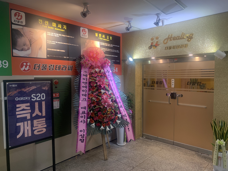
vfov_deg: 53.1
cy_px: 86
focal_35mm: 26
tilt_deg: -2.8
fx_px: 171
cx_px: 114
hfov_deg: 67.3
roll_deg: -0.2
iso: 50
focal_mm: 4.25
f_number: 1.8
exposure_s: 1/60
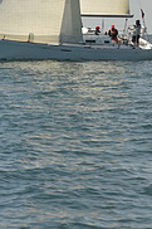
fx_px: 1739
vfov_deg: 7.4
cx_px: 87
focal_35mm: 274
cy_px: -104
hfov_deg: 5.0
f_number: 6.3
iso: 250
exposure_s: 1/800
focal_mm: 86
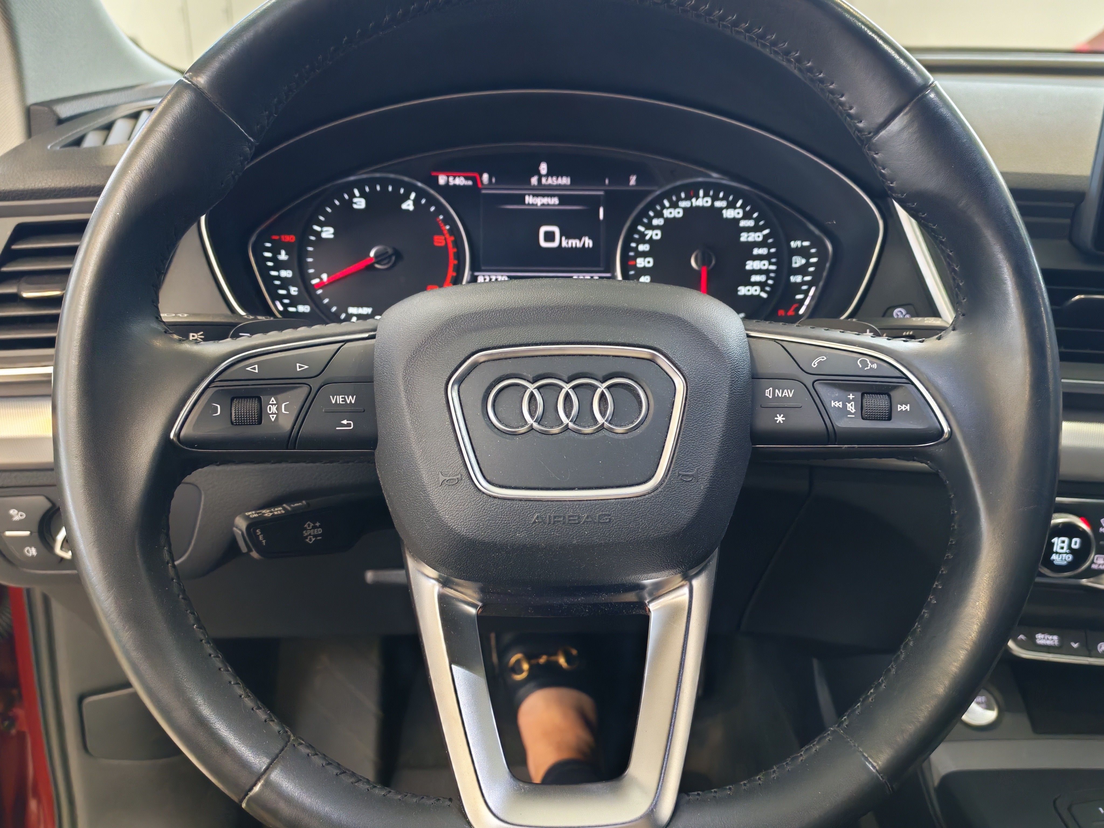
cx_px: 552
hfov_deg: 58.4
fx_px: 989
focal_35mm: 31
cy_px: 414
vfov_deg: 45.4
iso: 640
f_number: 1.9
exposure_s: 1/100
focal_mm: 6.12
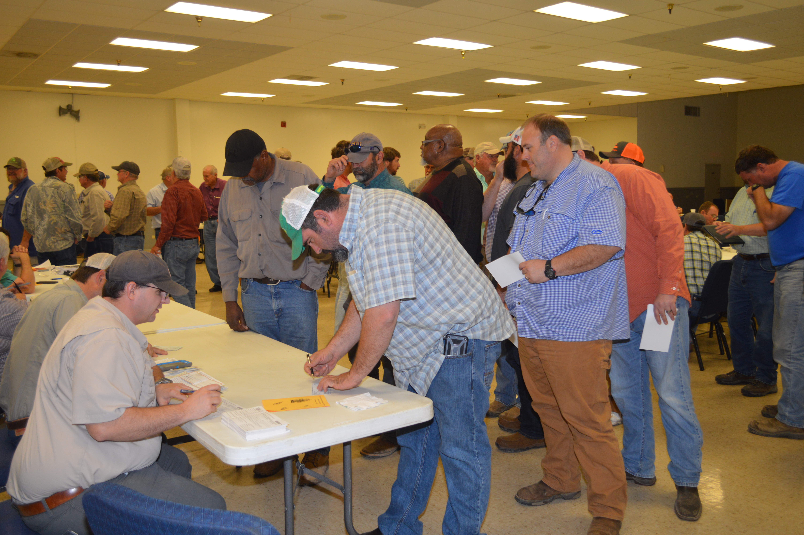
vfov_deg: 39.9
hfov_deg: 57.3
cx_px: 402
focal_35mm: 33
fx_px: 736
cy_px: 268
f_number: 3.8
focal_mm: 22
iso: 450
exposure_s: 1/60
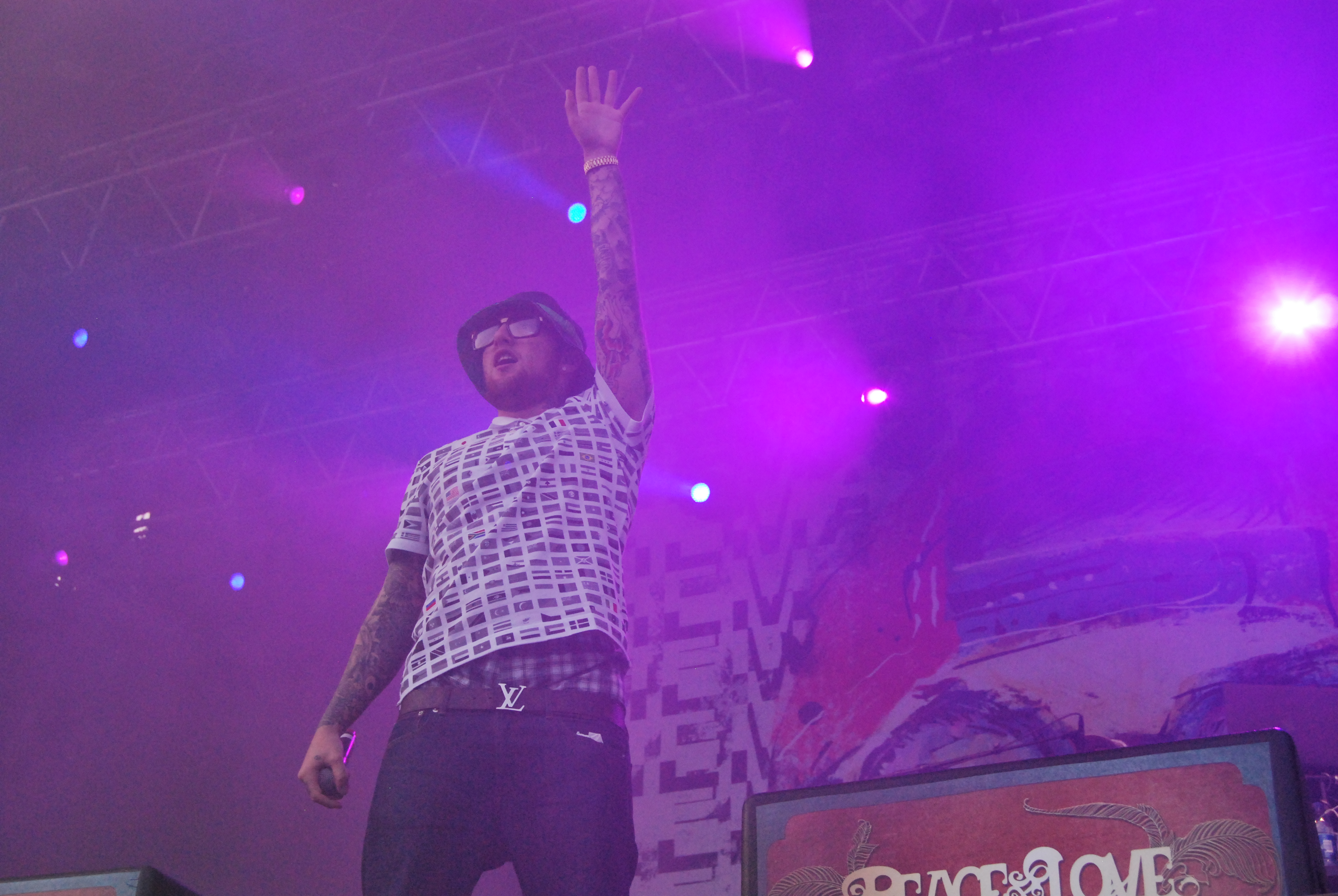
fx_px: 1786
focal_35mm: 48
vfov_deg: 28.2
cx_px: 669
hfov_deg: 41.1
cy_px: 448
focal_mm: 32
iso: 1600
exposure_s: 1/250
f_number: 8
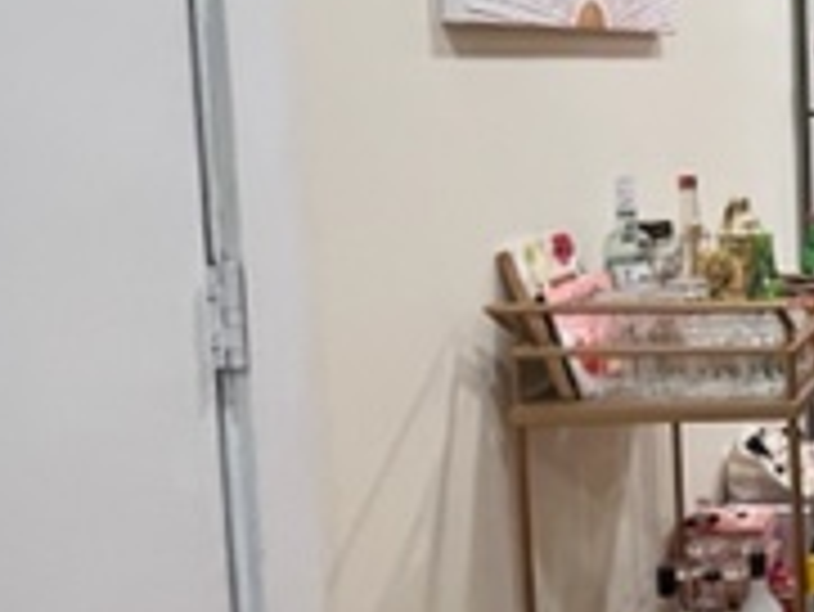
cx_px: 1124
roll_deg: +0.7
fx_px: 1082
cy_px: 153
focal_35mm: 46
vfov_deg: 31.0
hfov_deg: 30.1
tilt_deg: -4.0
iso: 200
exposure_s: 1/122
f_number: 1.8
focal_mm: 1.57
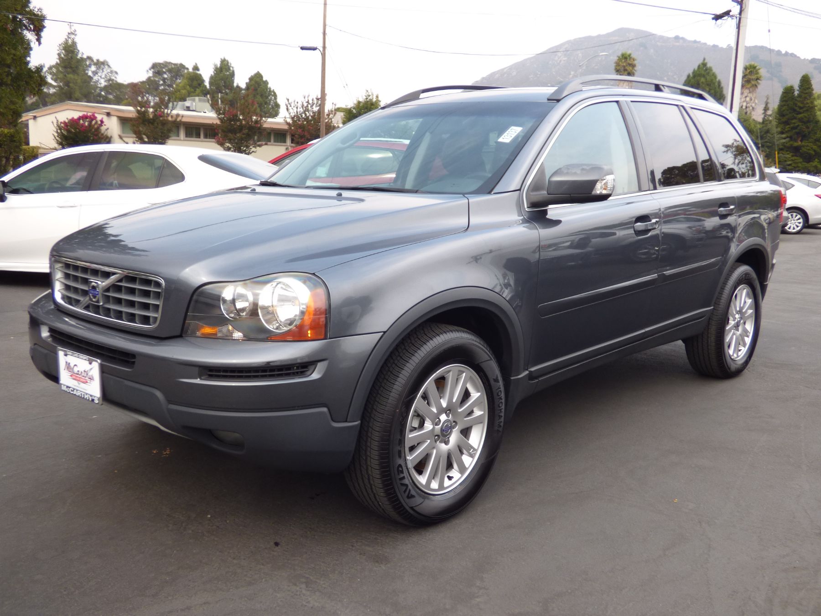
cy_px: 308
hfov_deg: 55.4
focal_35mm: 33
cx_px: 410
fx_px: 783
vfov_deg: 42.9
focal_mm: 5.78
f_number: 3.4
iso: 100
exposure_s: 1/100
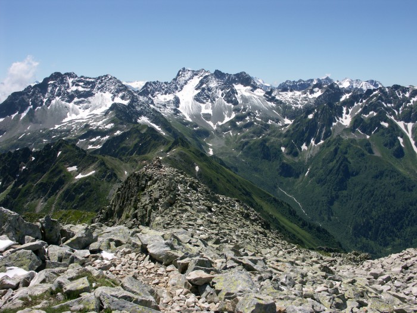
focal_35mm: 35
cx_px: 208
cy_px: 156
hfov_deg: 52.6
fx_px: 422
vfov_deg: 40.7
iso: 64
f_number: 8
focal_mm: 8.91
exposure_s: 1/320
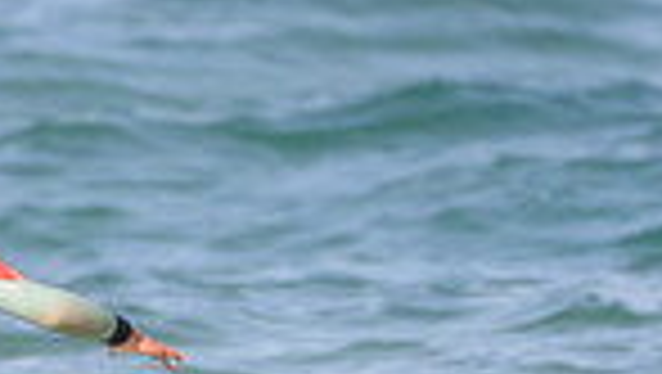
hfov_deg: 0.9
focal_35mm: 2534
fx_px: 44521
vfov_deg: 0.5
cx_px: -151
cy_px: 511
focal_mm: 500
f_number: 5.6
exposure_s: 1/2000
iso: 450
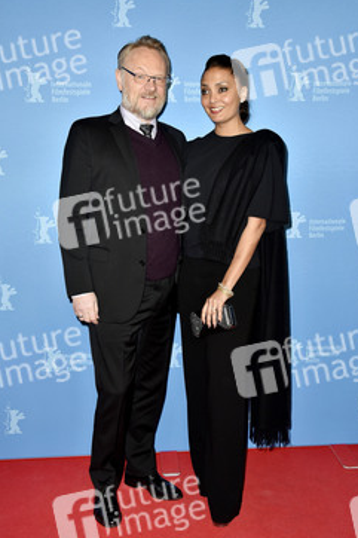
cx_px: 172
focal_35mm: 42
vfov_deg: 46.4
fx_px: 627
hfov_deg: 31.9
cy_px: 288
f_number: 5.6
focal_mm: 38
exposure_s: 1/125
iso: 640
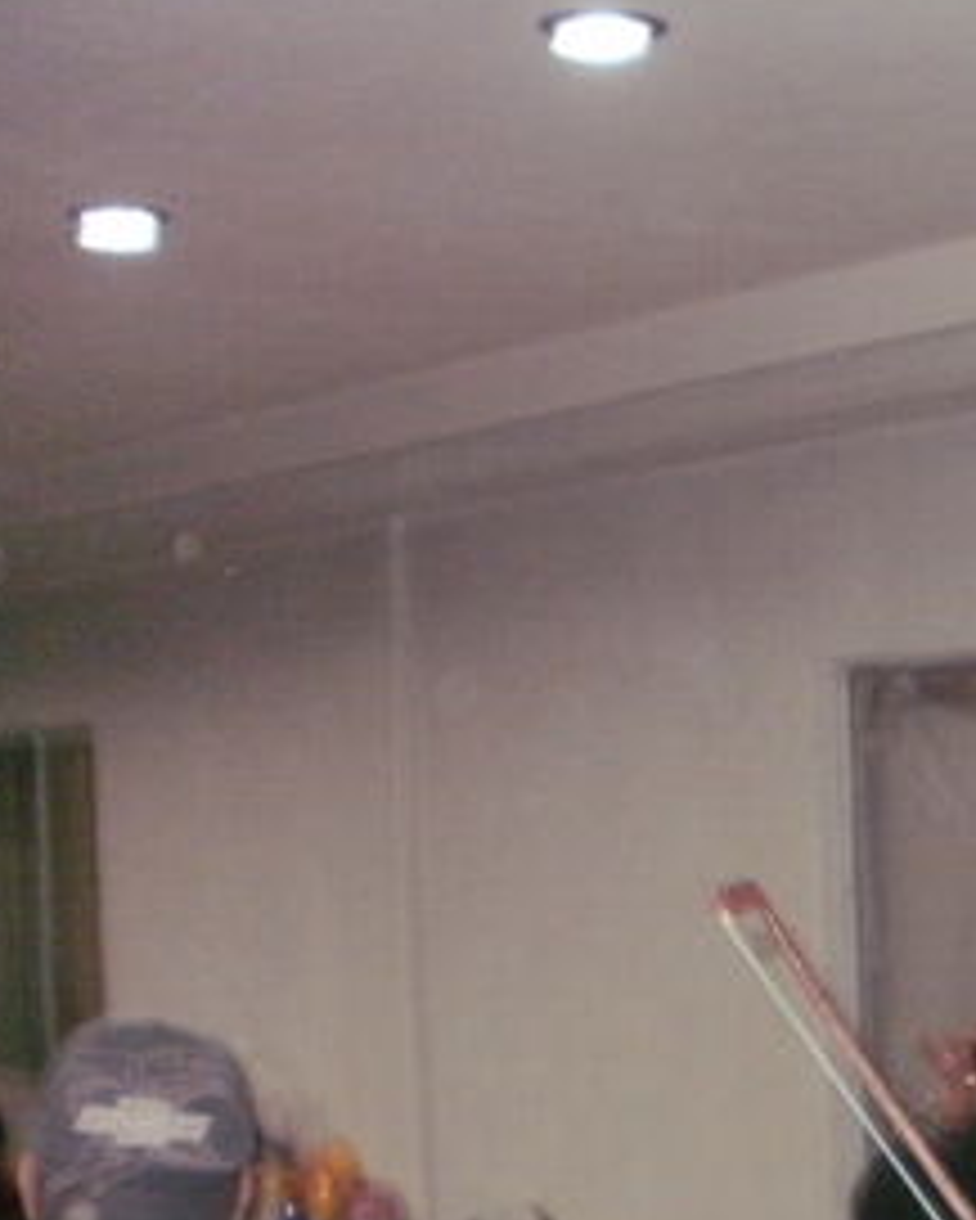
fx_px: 2995
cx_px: 1412
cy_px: 1017
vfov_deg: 22.6
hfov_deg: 17.0
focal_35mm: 83
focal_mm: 6.3
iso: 320
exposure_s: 1/30
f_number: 3.5
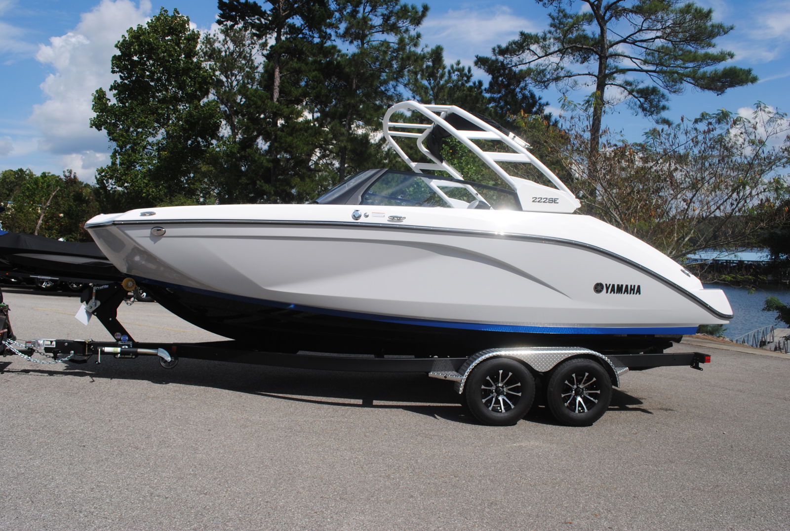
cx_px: 395
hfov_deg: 67.3
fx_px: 594
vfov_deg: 48.1
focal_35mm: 27
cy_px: 266
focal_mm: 18
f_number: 9
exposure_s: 1/320
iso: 100
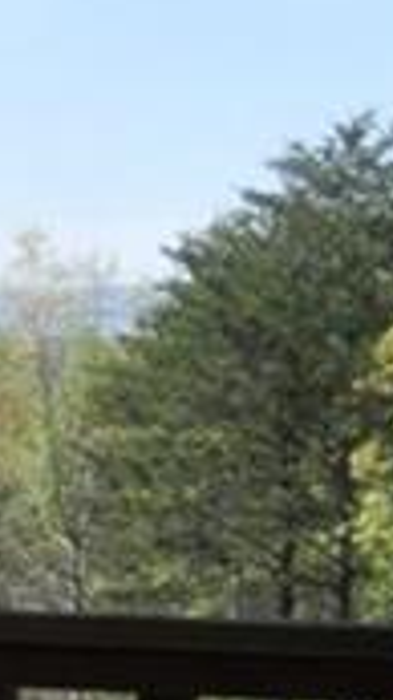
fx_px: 3101
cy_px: 245
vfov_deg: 12.9
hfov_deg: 5.6
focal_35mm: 167
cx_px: -1495
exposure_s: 1/400
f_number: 20
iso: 1250
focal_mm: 18
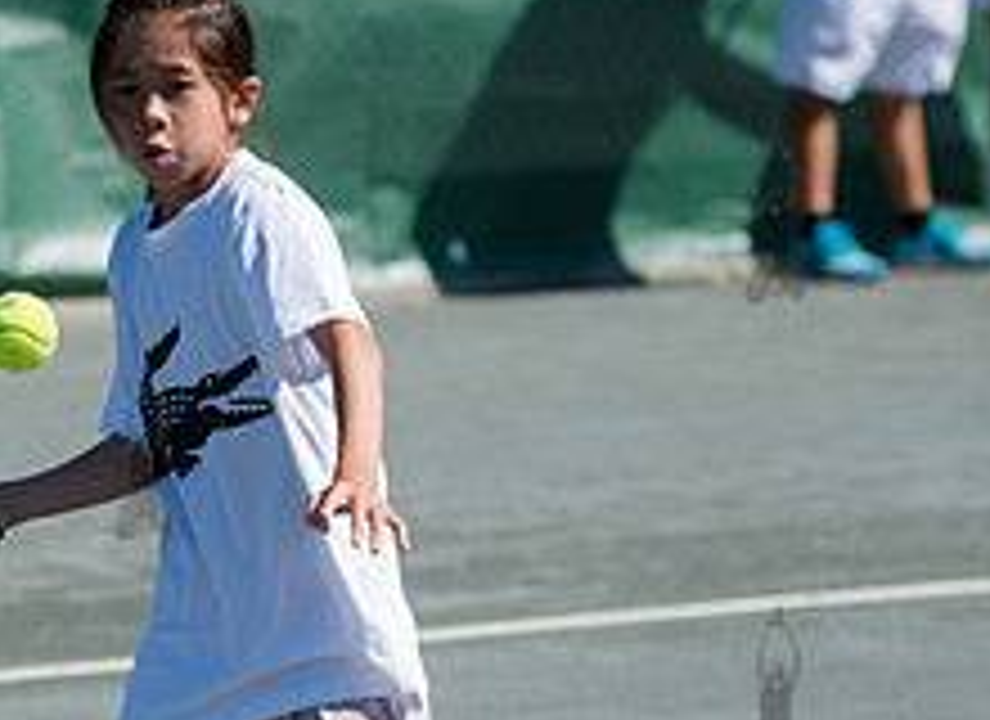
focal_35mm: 317
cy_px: 365
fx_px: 8968
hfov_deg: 6.3
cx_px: -22
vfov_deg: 4.6
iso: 200
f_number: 4
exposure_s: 1/2500
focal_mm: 100
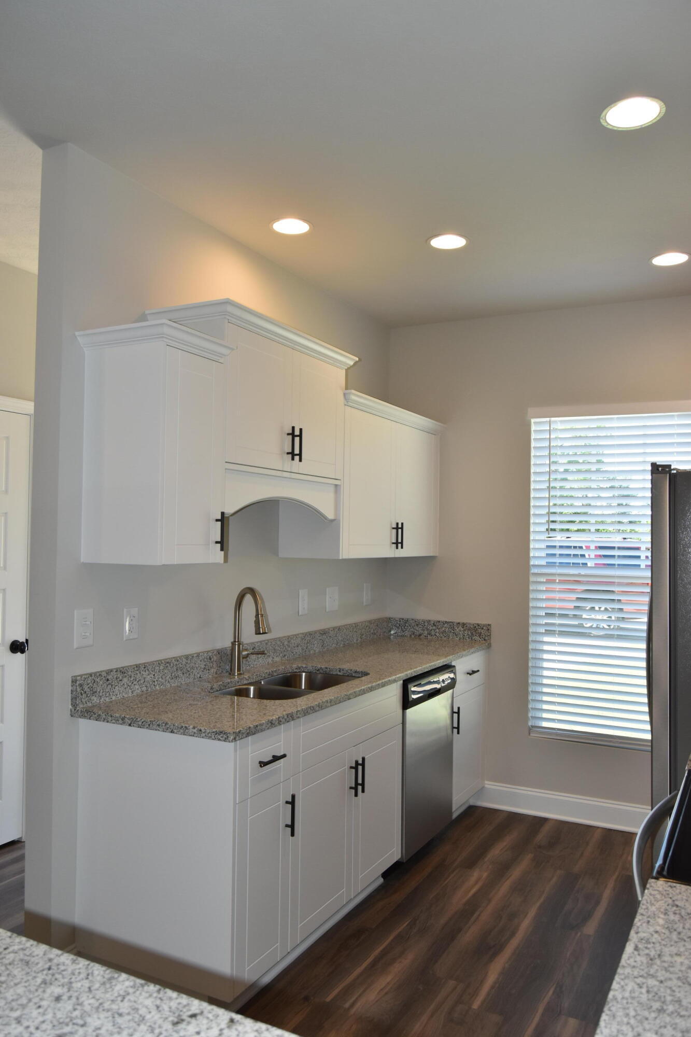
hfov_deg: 47.9
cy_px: 518
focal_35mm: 27
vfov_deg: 67.4
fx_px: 777
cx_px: 346
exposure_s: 1/125
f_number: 5.6
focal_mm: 18
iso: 450
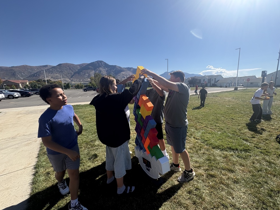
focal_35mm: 15
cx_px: 149
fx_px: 121
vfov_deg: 81.7
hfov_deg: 98.0
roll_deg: +1.7
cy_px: 108
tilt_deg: -11.2
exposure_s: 1/1395
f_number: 2.2
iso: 50
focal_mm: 2.22
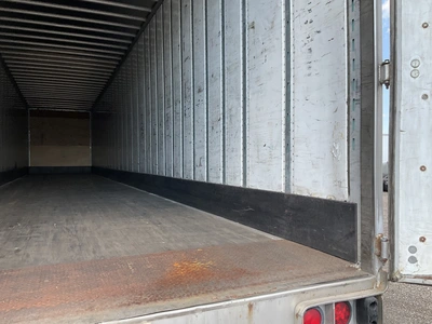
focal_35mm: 29
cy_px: 162
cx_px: 216
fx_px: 362
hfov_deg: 61.7
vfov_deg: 48.2
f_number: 1.8
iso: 25
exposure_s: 1/348
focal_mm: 3
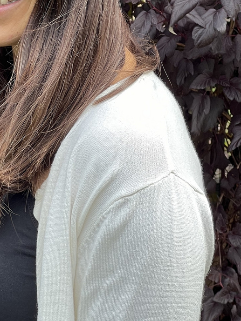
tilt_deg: -2.9
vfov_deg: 14.6
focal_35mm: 134
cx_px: 54
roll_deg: +0.4
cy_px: 54
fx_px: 1245
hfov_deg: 11.0
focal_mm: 9
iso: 32
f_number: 2.8
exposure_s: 1/99
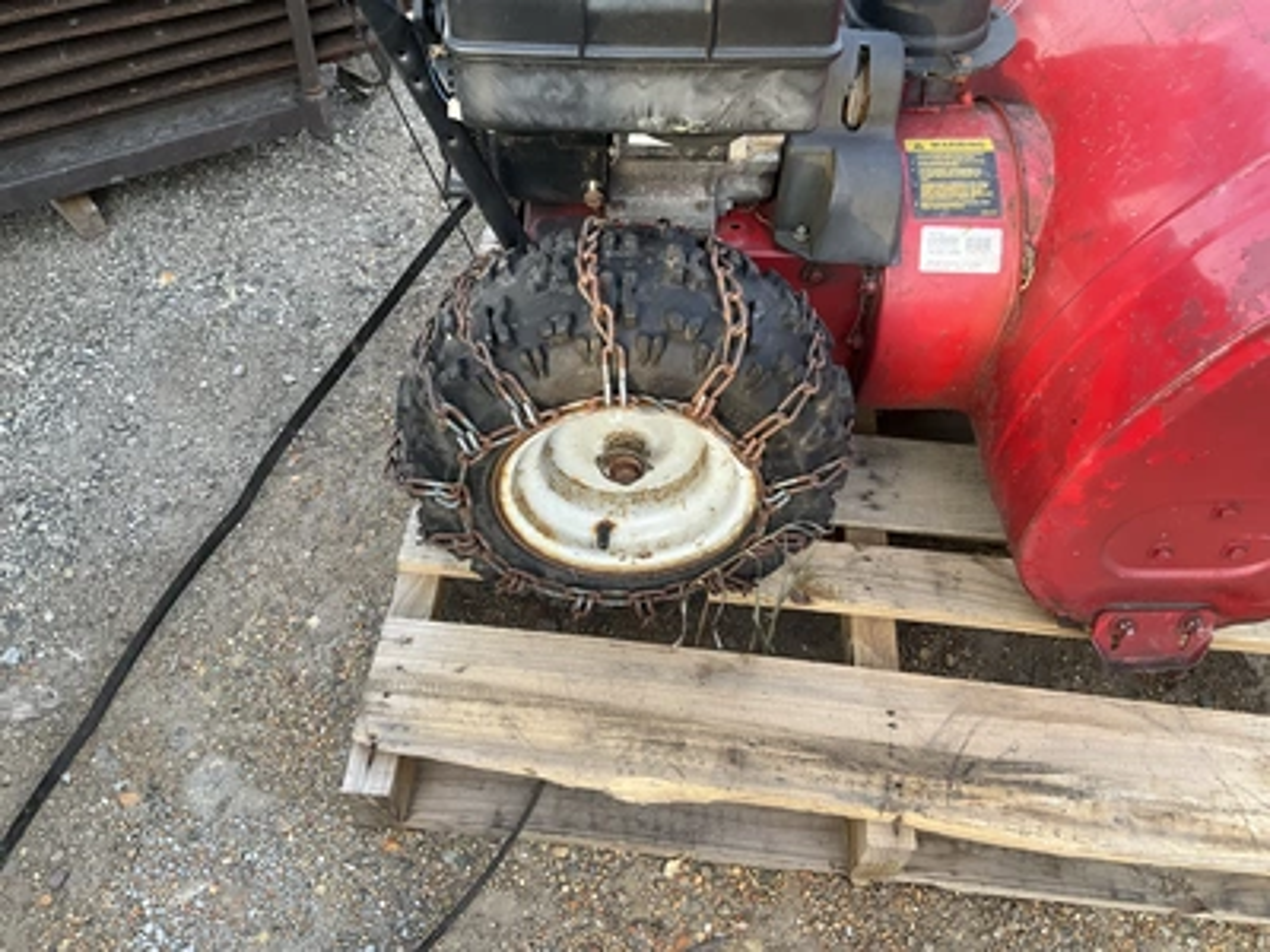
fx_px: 1064
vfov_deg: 48.2
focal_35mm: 29
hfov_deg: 61.7
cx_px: 635
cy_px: 476
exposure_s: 1/122
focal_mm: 3
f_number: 1.8
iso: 50
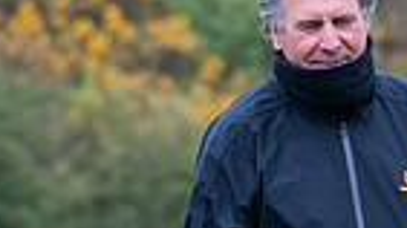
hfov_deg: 1.3
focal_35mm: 1683
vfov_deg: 0.7
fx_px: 18146
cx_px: 814
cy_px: 417
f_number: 5.6
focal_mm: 260
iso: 1250
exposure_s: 1/800
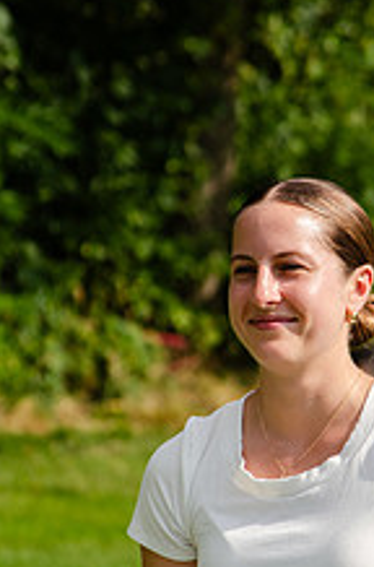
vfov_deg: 4.2
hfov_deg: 2.8
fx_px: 7778
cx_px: 280
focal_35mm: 496
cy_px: 380
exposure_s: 1/800
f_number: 7.1
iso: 200
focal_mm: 160
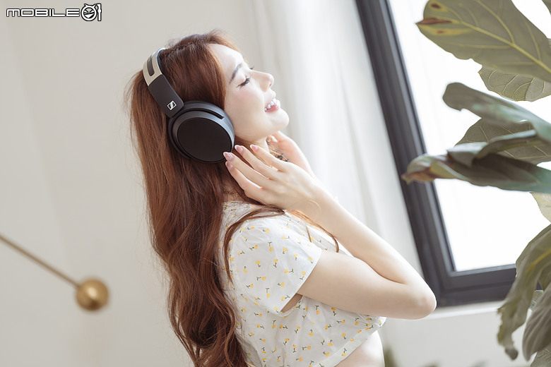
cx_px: 276
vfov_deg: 8.3
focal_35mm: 165
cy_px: 184
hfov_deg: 12.5
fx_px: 2525
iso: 1000
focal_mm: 165
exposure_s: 1/125
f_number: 2.8
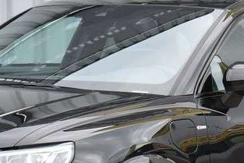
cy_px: 112
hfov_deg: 8.1
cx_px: 105
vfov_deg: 5.4
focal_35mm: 255
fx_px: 1729
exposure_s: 1/250
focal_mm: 52
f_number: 8
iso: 400
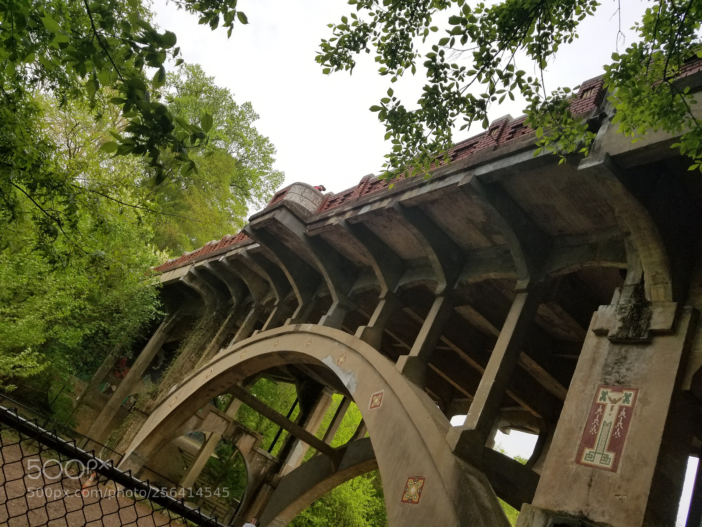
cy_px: 264
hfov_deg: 67.3
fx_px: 527
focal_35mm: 26
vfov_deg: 53.1
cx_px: 351
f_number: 1.7
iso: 50
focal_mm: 4.25
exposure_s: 1/331
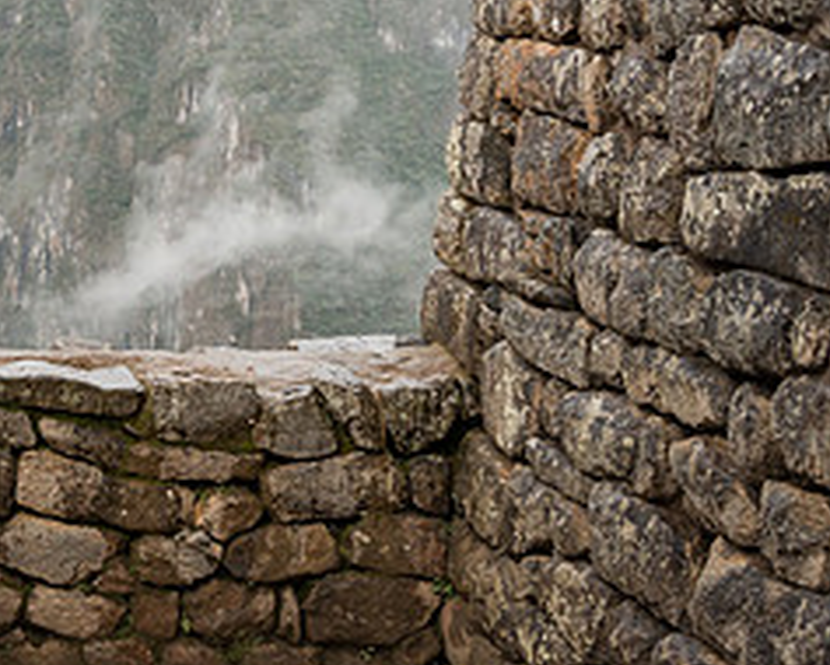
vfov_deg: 19.2
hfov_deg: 22.5
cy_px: 26
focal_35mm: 78
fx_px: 1918
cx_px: -172
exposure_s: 1/200
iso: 800
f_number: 10
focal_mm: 34
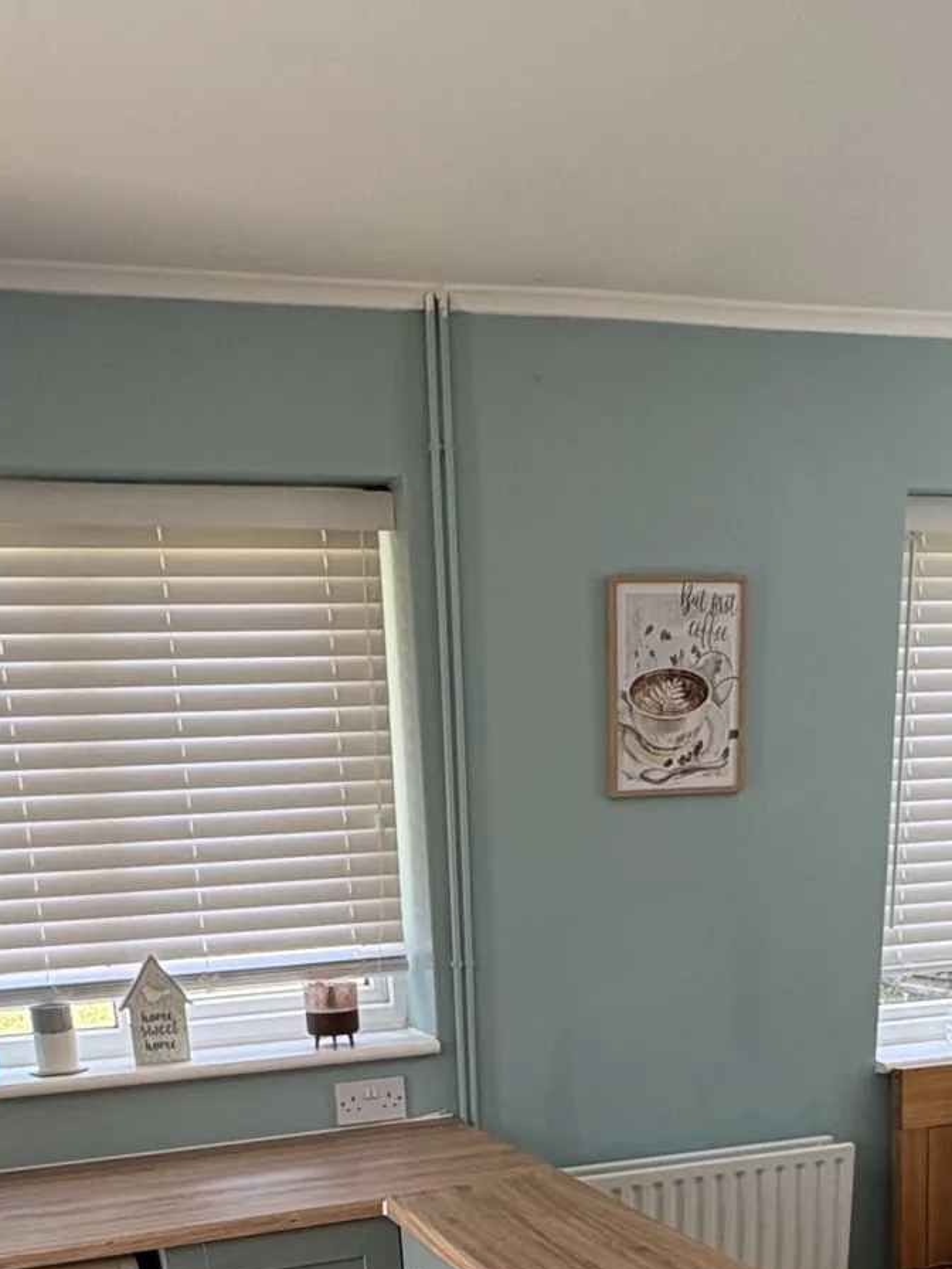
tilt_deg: -20.9
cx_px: 465
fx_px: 1467
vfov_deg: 38.9
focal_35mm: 40
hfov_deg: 36.0
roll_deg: +2.3
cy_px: 1379
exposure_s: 1/100
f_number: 2.2
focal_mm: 2.22
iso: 125
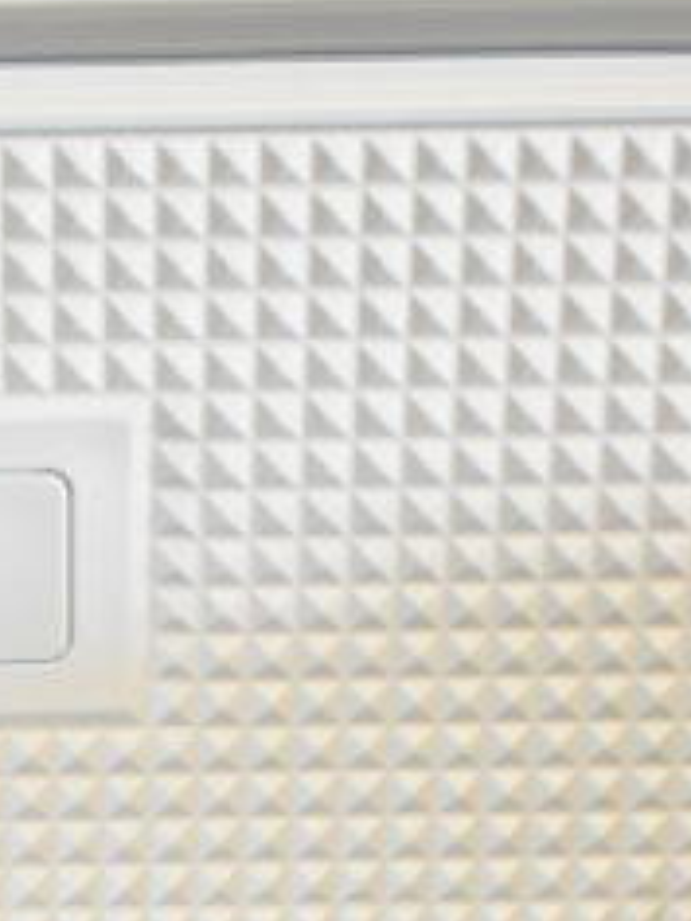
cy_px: 1346
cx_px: -47
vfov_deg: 13.4
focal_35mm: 140
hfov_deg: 10.5
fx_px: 3723
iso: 1600
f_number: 4
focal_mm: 25
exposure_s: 1/60
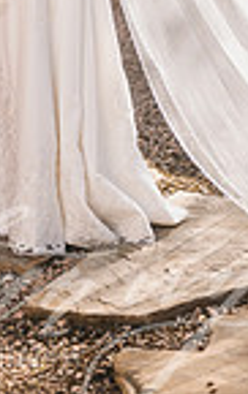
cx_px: -50
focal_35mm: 158
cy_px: -215
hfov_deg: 8.2
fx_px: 1704
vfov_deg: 12.5
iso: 80
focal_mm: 50
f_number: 1.8
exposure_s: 1/2500
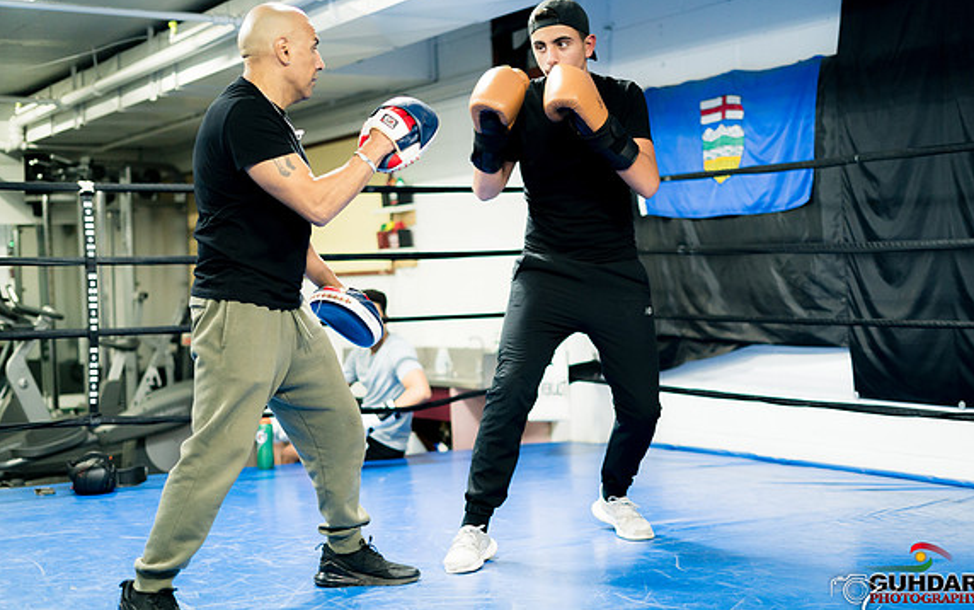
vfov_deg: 23.1
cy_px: 347
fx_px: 1487
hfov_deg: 36.2
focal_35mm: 56
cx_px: 530
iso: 2000
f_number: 1.8
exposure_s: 1/500
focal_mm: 50
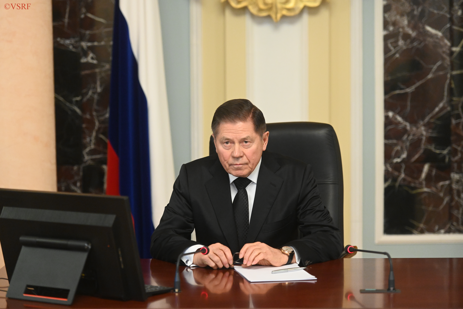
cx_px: 232
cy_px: 154
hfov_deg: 17.1
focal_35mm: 120
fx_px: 1543
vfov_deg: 11.4
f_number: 2.8
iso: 4500
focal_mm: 120
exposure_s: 1/125
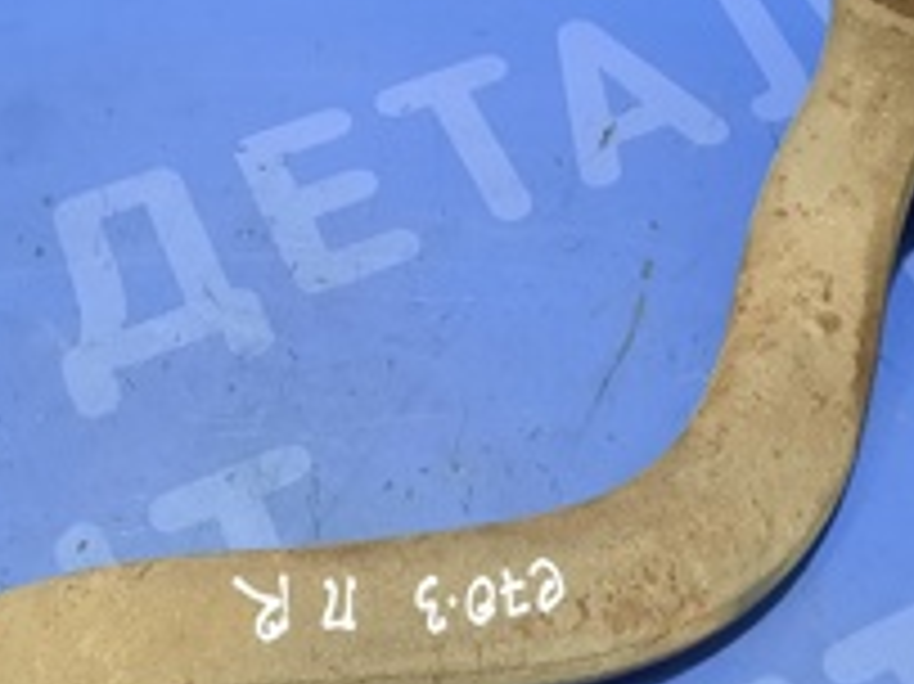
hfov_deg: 24.7
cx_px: 338
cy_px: 288
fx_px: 2085
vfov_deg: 18.6
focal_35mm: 79
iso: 320
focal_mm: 4.6
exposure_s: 1/25
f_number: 2
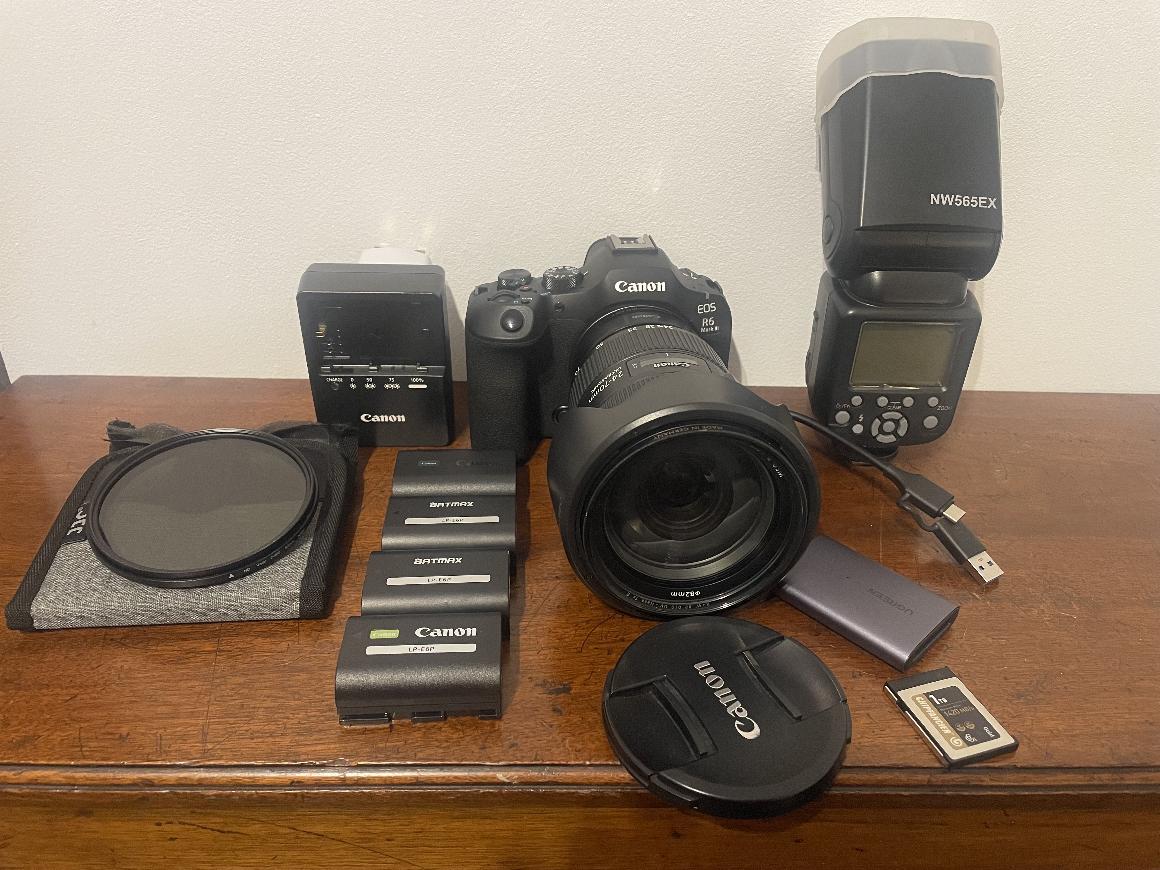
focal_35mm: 26
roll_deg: -2.6
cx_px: 580
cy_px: 435
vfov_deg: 53.1
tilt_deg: -30.3
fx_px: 871
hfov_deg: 67.3
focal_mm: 4.2
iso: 400
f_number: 1.6
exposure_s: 1/50
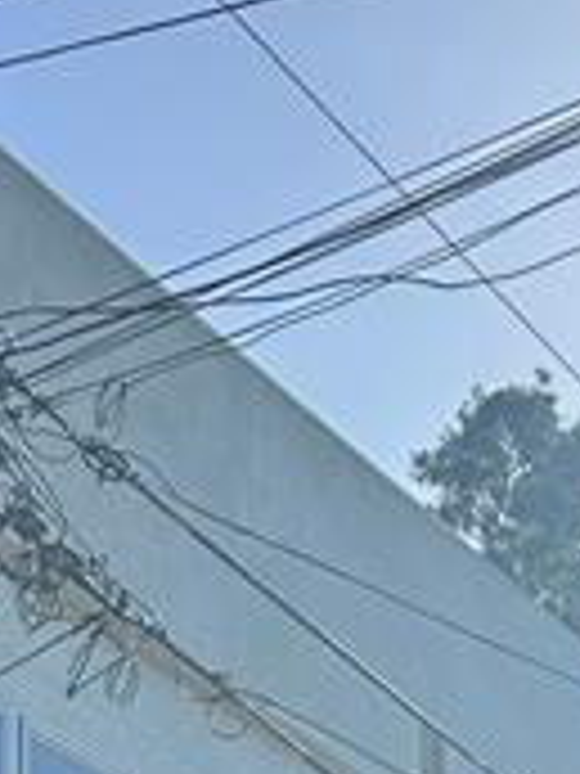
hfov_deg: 13.5
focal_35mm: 107
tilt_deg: +15.1
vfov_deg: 16.3
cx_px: -76
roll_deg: -1.8
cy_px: 1269
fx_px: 2390
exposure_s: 1/4348
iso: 80
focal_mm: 6.86
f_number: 1.78
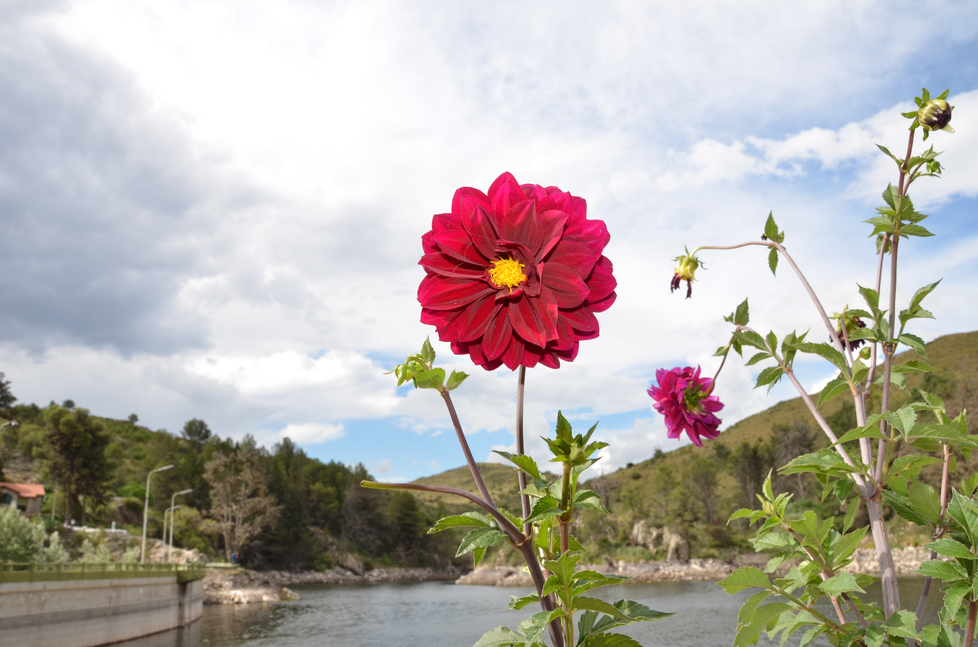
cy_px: 324
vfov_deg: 47.7
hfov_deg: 67.5
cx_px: 489
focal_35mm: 27
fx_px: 732
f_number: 13
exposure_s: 1/60
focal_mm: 18
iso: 100
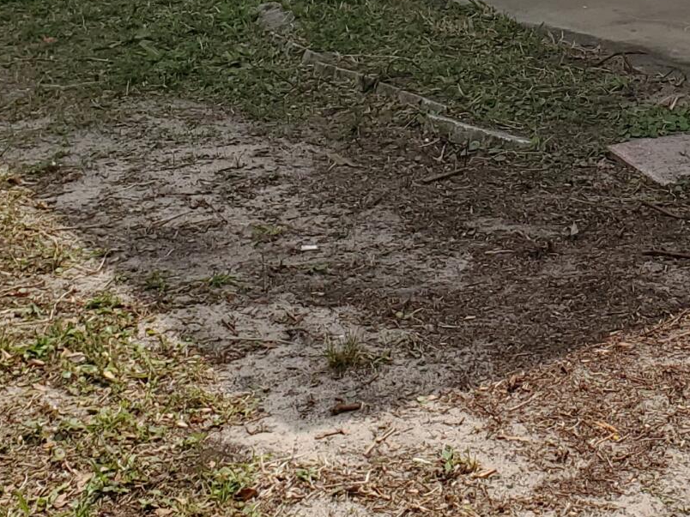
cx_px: 760
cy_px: -255
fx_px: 1933
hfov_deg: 19.4
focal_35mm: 97
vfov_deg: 14.3
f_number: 2.4
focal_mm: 4.3
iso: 50
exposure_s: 1/1457
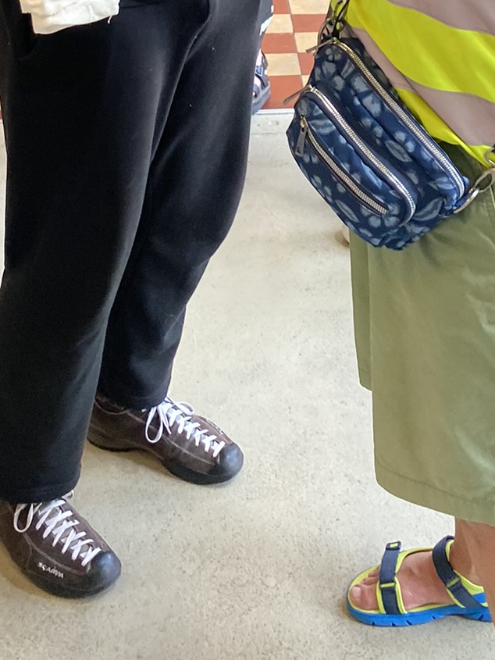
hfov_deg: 23.3
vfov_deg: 27.4
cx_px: 278
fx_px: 1201
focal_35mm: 63
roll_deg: +1.6
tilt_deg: -11.5
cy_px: -114
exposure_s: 1/105
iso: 125
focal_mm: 4.25
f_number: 1.8
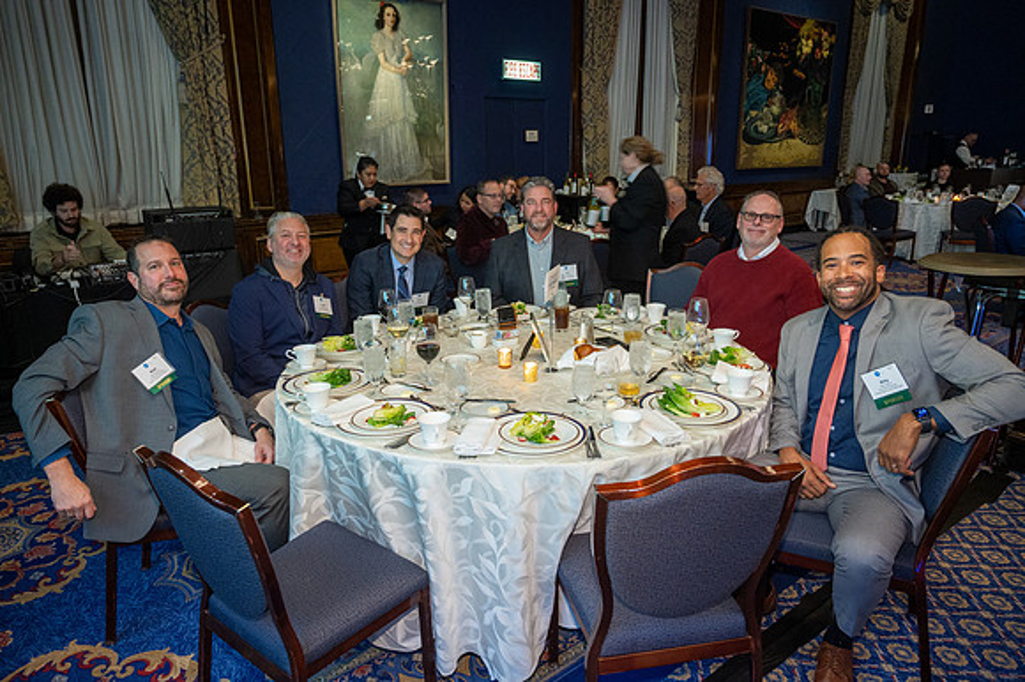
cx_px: 512
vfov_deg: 53.0
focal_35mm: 24
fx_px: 684
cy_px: 341
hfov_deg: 73.7
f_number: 4
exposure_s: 1/30
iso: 2500
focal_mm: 24
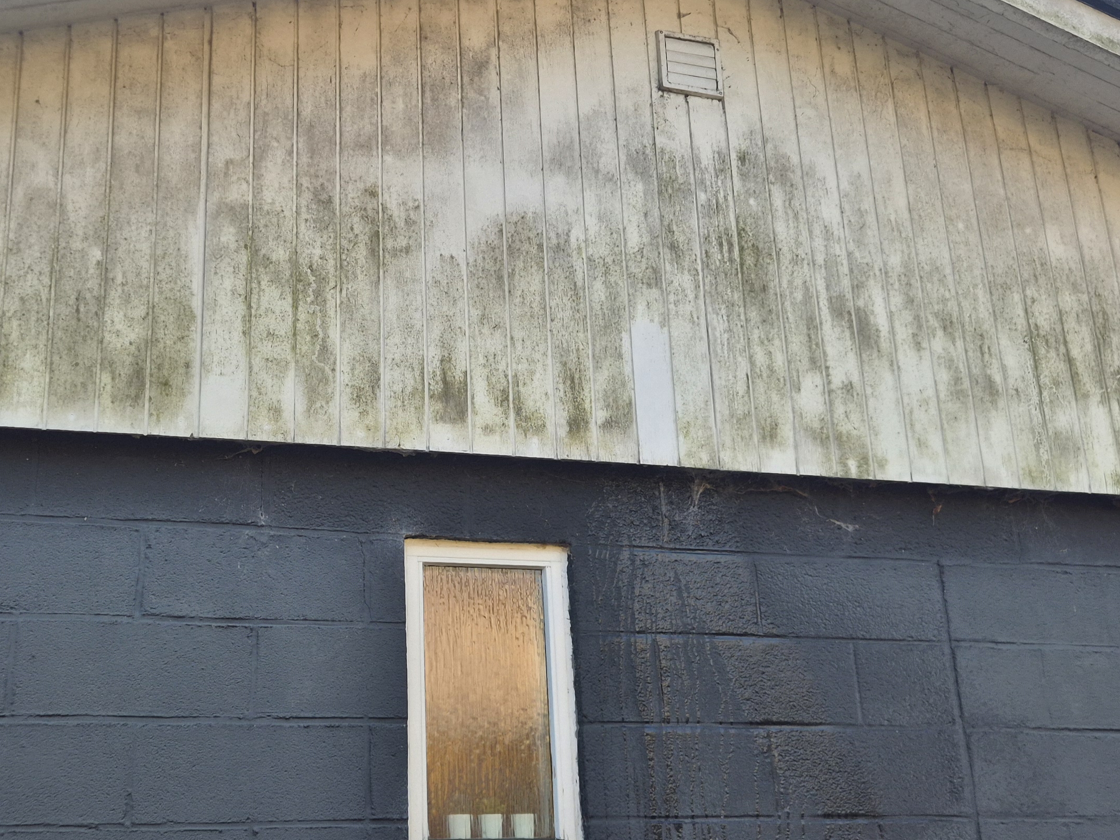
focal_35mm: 43
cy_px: 446
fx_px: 1391
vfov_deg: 33.6
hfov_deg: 43.5
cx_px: 417
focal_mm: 5.4
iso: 25
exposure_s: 1/780
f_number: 1.8
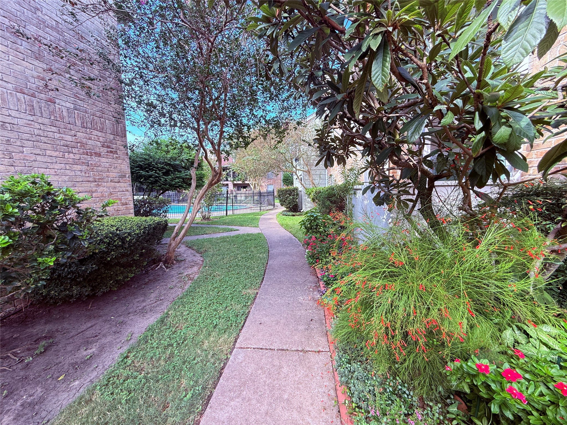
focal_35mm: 14
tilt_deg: -5.3
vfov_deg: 85.7
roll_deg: +1.0
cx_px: 284
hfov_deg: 102.1
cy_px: 212
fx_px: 229
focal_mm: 2.22
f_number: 2.2
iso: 64
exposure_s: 1/114
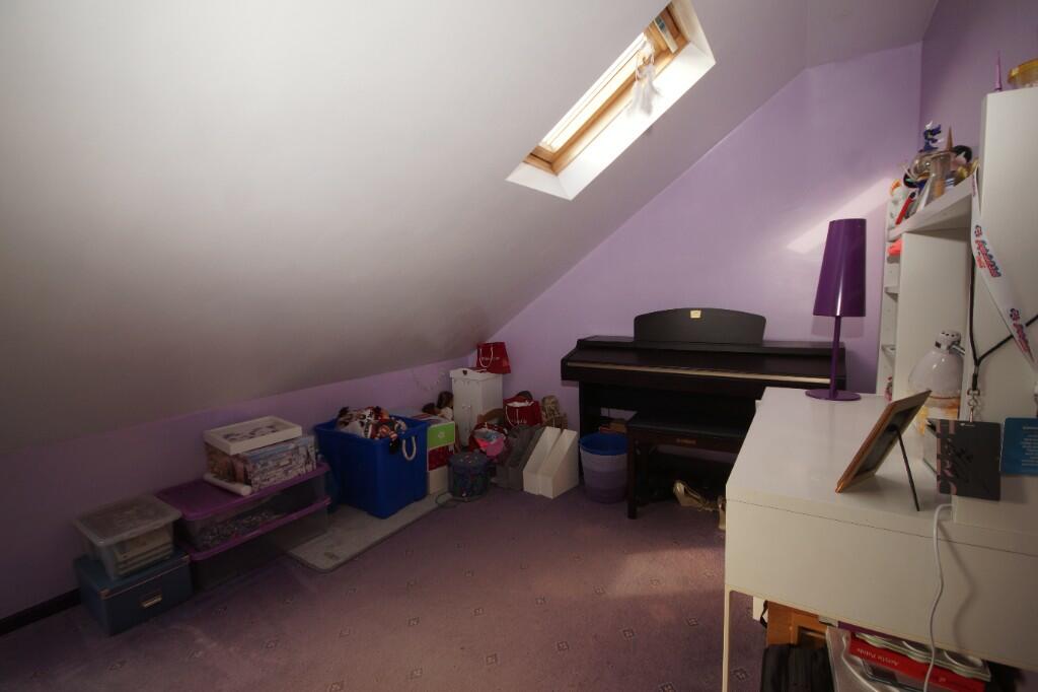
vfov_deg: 77.3
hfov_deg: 100.4
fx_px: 432
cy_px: 346
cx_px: 519
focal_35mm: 15
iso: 125
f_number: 4
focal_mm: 10
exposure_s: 1/60
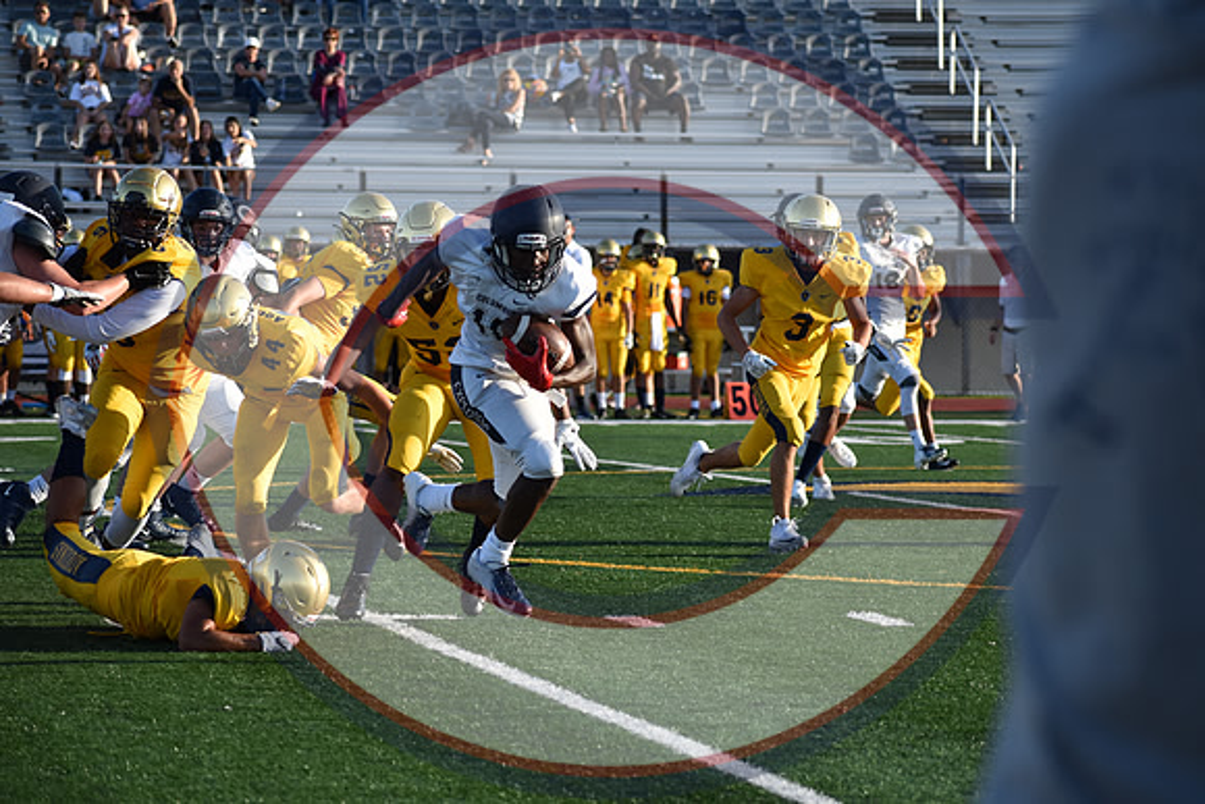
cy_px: 402
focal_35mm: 174
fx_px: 5825
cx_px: 602
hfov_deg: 11.8
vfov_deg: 7.9
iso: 400
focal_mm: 116
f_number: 5
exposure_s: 1/1250
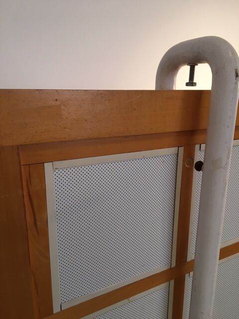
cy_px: 160
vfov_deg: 61.7
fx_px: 267
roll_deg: +0.3
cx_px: 120
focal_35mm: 29
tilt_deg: -15.8
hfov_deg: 48.2
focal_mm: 4.15
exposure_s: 1/33
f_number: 2.2
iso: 80
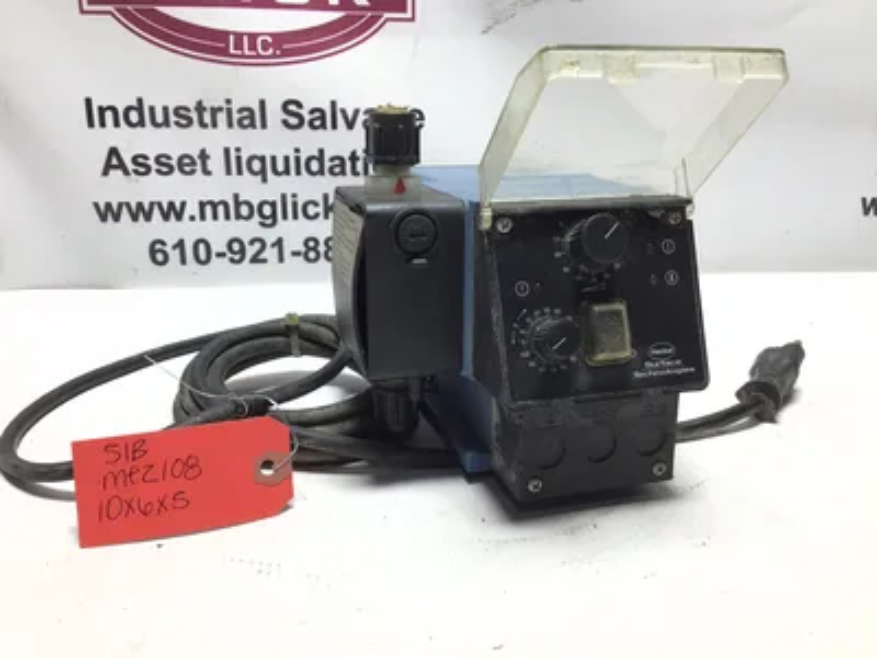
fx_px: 785
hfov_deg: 58.4
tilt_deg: -19.6
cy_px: 329
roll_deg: -1.9
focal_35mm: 31
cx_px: 438
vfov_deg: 45.4
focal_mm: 3.3
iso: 40
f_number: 2.4
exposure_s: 1/120
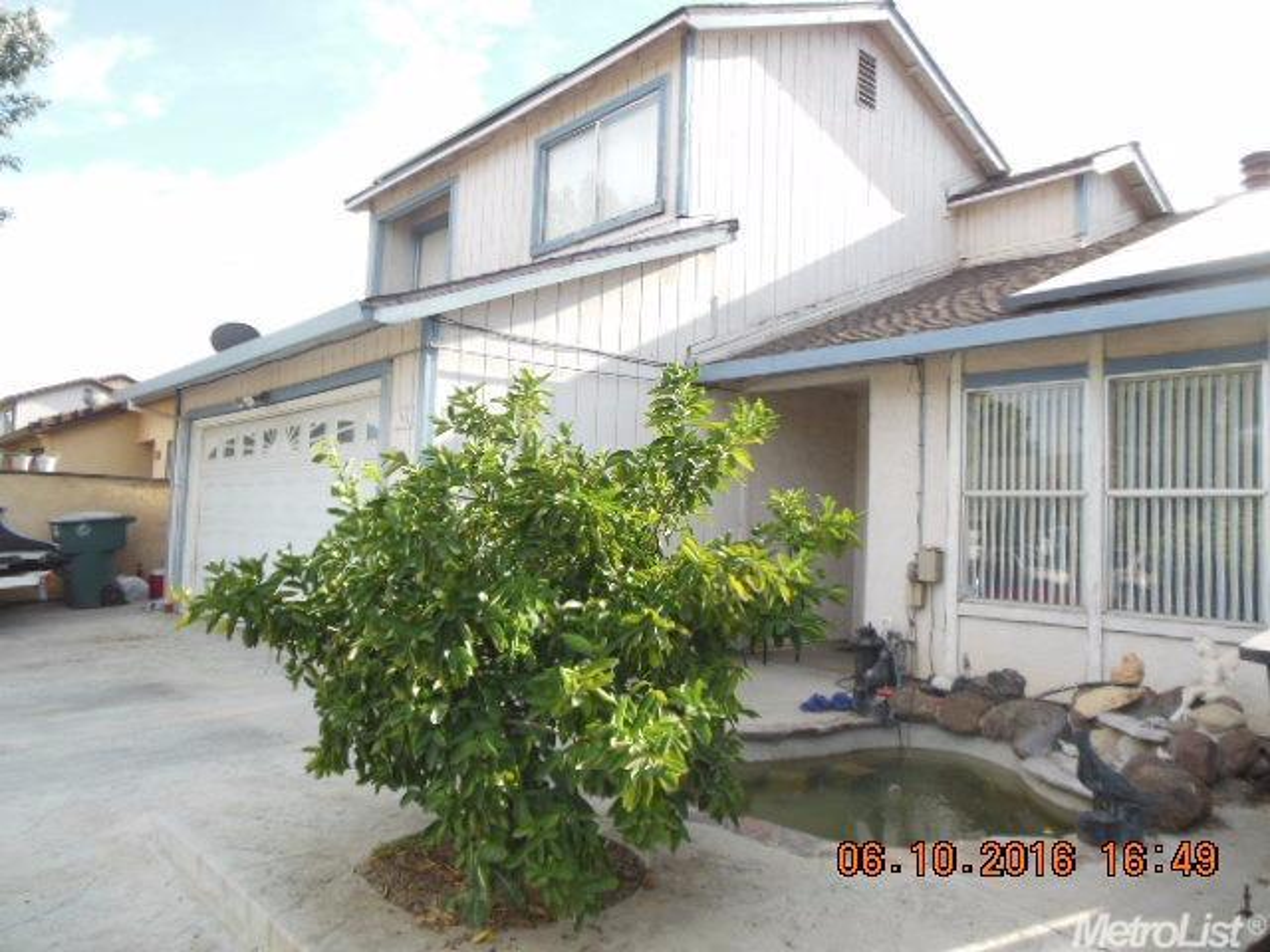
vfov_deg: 54.9
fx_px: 917
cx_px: 635
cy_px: 476
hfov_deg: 69.4
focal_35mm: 25
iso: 125
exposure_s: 1/400
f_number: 3.2
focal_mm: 4.5
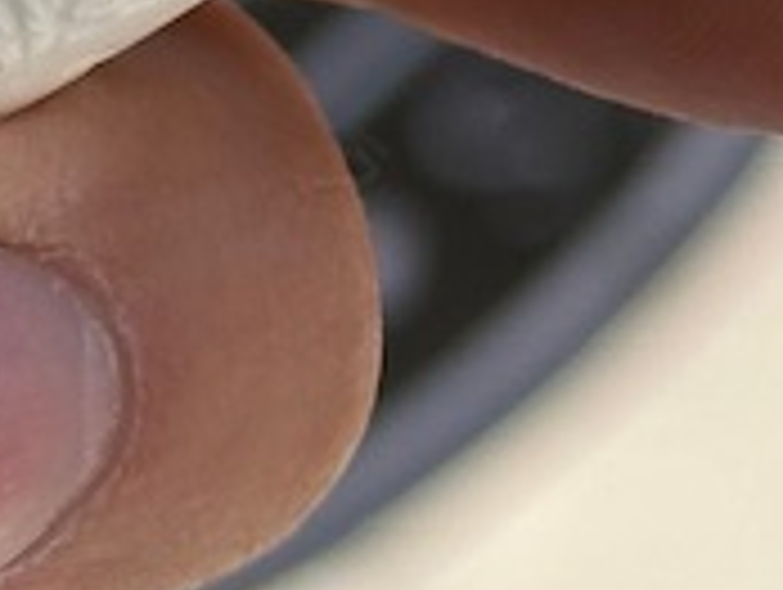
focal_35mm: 353
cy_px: -405
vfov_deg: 4.2
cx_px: 292
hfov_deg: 5.6
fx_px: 7996
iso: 64
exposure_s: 1/1289
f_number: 1.78
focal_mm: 6.86
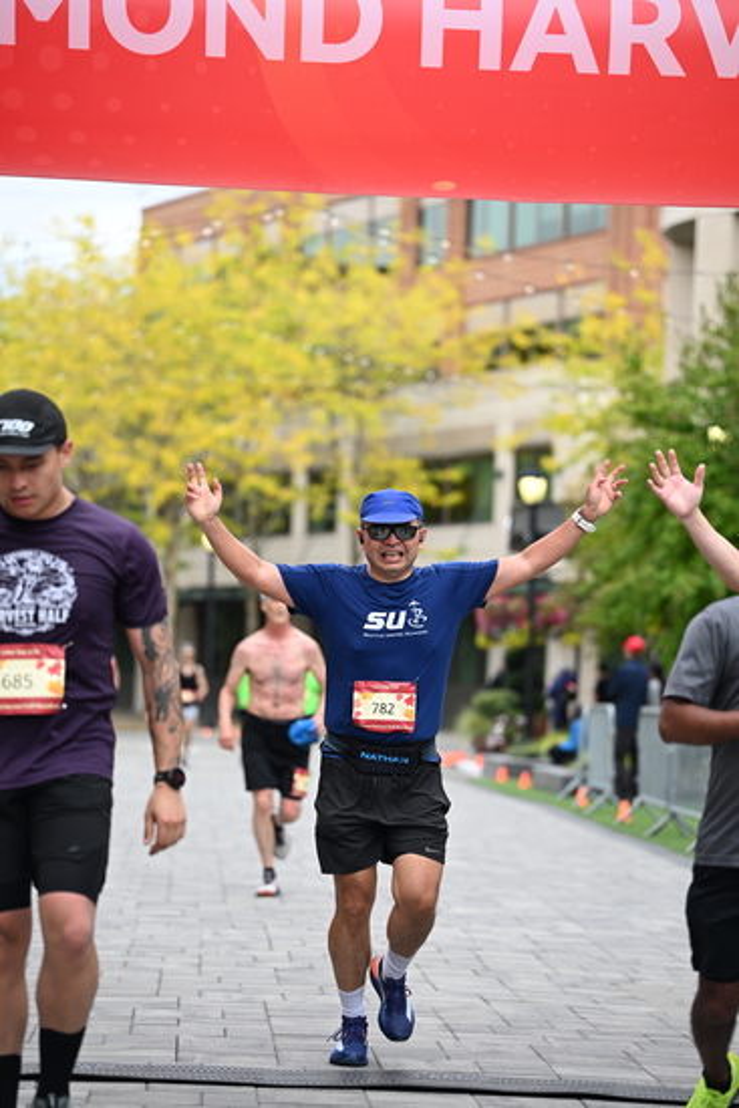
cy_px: 554
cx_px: 370
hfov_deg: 12.5
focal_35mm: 110
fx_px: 3385
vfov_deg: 18.6
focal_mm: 110
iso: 640
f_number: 2.8
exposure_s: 1/2000
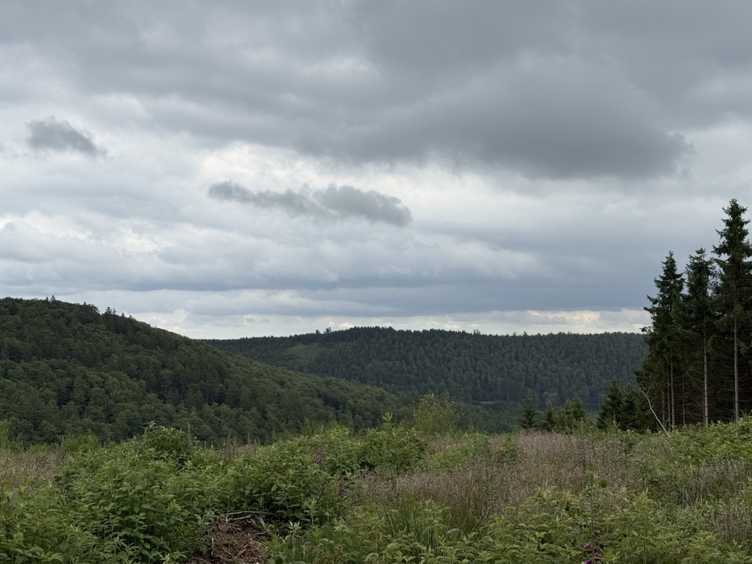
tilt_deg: +1.7
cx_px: 376
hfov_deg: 39.7
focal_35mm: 48
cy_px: 282
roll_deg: +0.2
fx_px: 1043
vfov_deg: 30.3
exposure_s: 1/2342
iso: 64
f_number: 1.78
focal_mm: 6.76
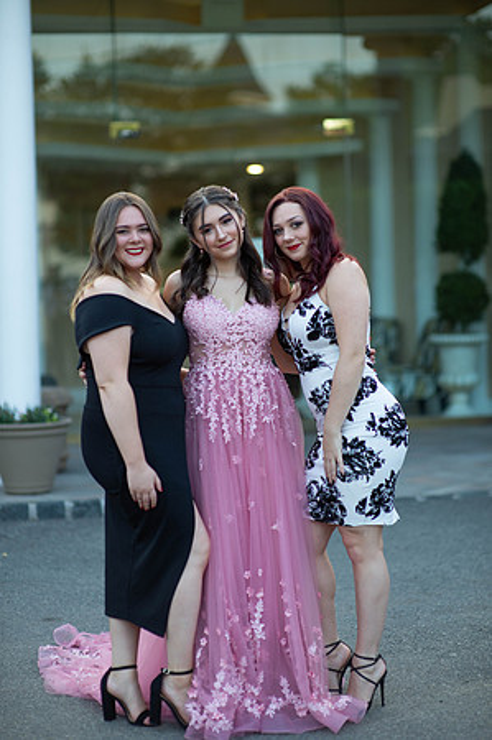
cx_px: 246
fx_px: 1746
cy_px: 370
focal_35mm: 85
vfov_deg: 23.9
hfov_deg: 16.0
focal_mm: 85
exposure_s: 1/800
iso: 250
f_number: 2
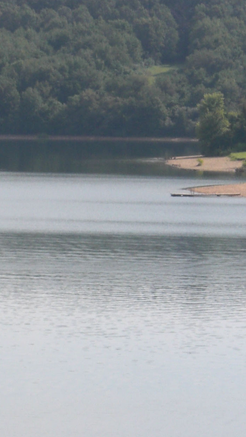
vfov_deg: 6.3
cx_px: -55
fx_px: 4000
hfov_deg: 3.5
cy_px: 296
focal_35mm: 345
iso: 50
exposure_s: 1/320
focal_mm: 18.9
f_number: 5.3
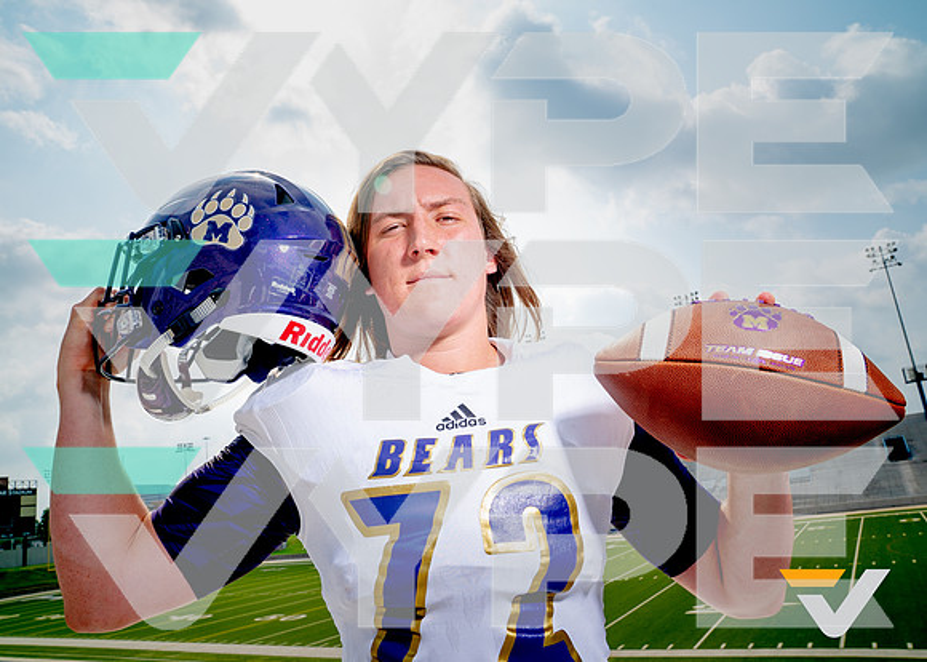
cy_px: 331
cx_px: 450
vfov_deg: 53.2
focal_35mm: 25
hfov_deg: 70.1
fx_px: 661
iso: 100
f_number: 11
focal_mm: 24
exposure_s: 1/125
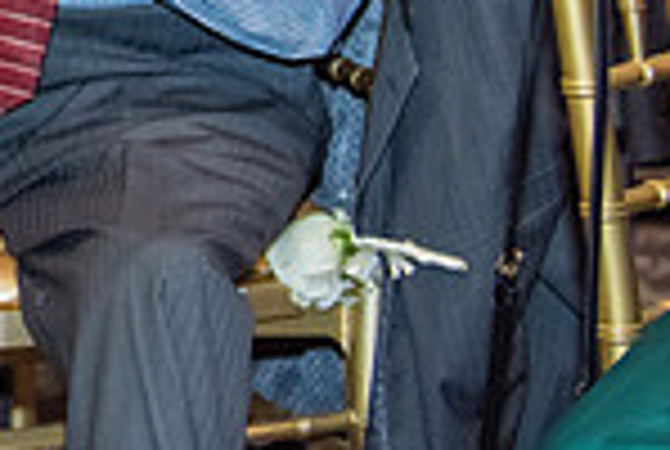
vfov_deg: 5.0
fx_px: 5072
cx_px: -585
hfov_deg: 7.3
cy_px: -277
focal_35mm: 272
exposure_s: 1/250
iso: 3200
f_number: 2.8
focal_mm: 70
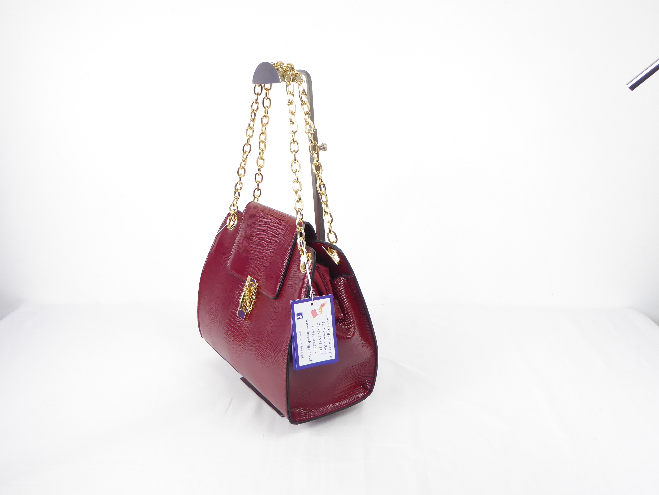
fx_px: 628
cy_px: 247
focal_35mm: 33
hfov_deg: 55.3
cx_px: 337
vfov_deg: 43.0
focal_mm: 5.4
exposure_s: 1/60
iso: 250
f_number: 3.5
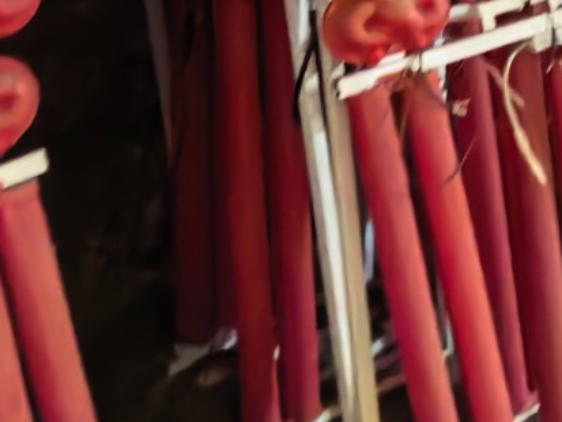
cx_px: 510
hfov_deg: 20.6
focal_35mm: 93
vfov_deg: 15.1
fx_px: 1510
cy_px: -150
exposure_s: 1/100
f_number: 1.4
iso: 5000
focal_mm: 5.75
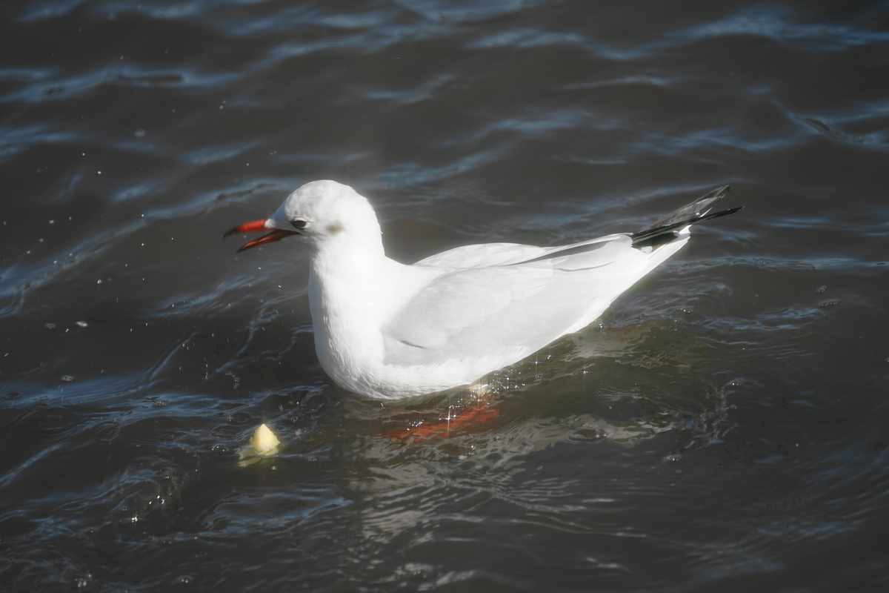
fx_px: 5556
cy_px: 296
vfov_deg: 6.1
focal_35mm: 225
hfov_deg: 9.1
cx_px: 444
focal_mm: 225
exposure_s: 1/400
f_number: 5.6
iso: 100
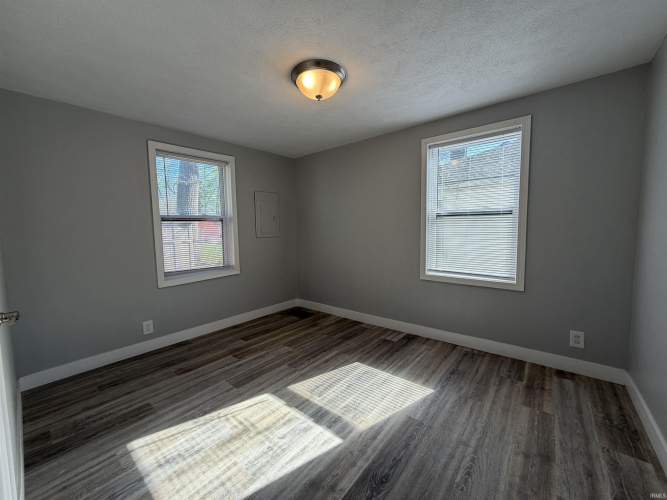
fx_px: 270
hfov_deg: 102.1
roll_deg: +0.8
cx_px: 334
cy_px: 250
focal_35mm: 14
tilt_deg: -4.6
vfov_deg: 85.7
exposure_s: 1/120
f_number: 2.2
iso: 40
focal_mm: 2.22
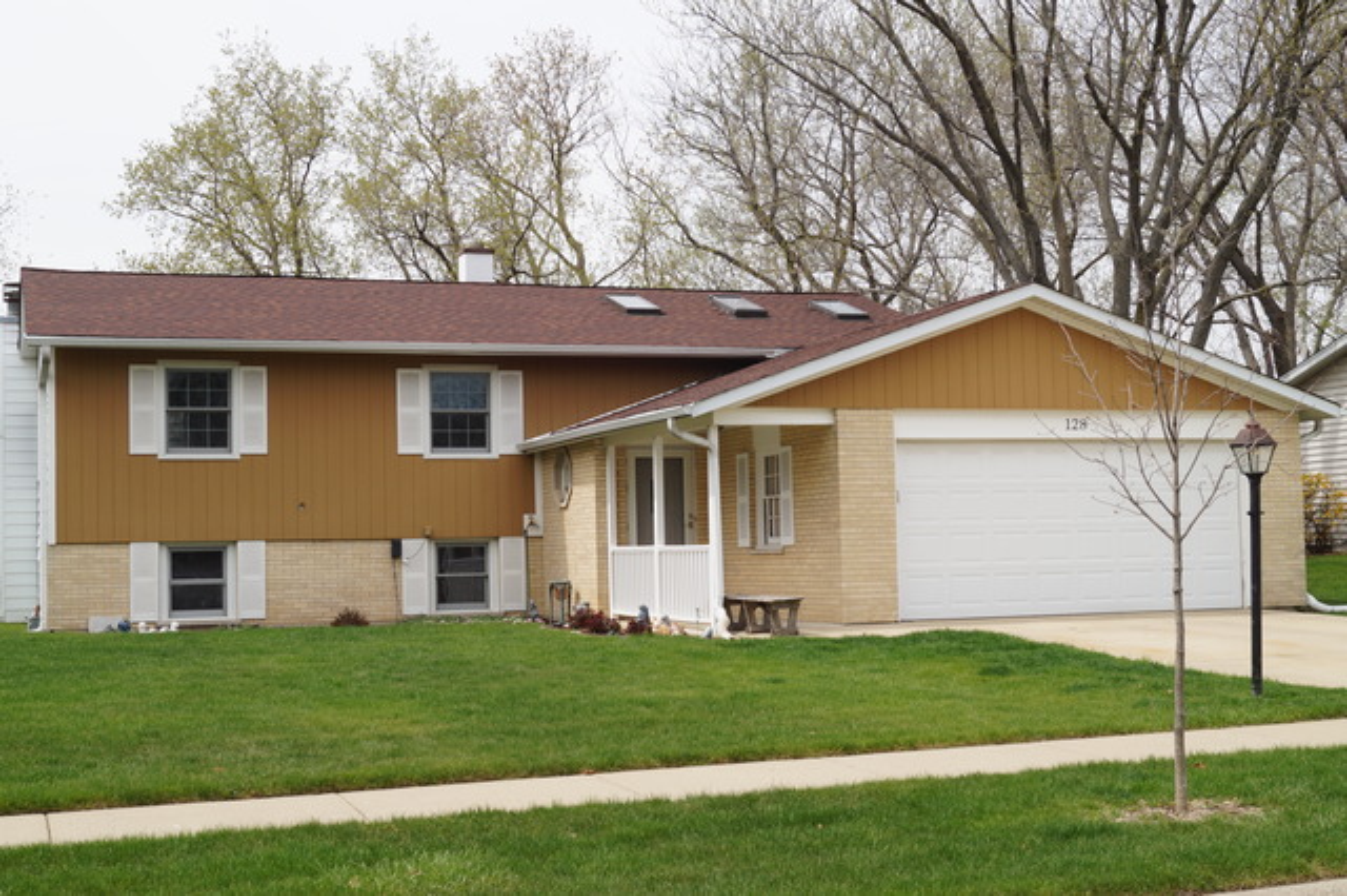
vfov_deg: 29.8
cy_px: 448
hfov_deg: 43.6
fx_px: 1683
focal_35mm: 45
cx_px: 674
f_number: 14
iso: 100
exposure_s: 1/80
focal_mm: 30
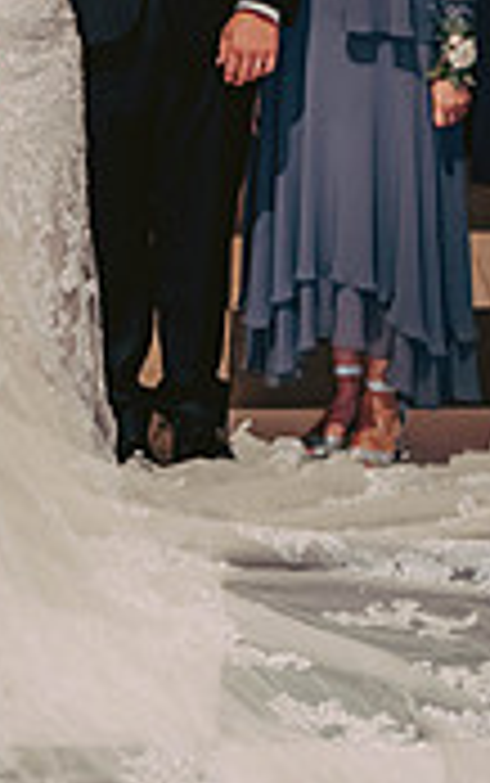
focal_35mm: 137
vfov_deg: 14.8
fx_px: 2922
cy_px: -108
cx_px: 247
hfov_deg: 9.6
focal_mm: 52
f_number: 3.2
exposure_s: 1/60
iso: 1250
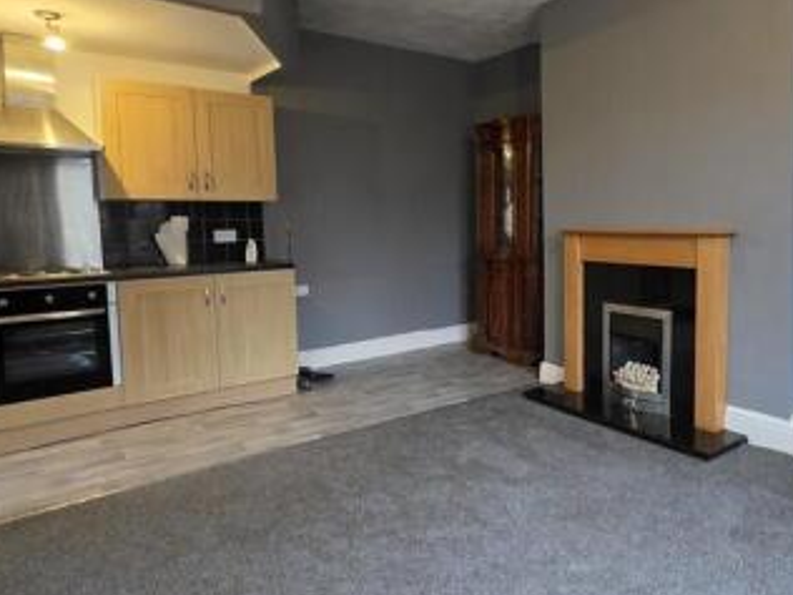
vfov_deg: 56.6
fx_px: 550
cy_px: 260
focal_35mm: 24
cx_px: 516
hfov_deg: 69.9
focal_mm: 2.2
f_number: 1.9
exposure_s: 1/50
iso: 800
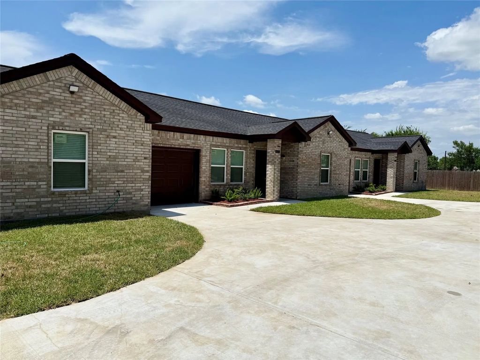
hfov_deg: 71.6
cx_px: 240
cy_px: 180
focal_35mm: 24
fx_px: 333
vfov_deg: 56.8
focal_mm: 6.76
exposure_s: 1/11905
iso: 80
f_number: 1.78
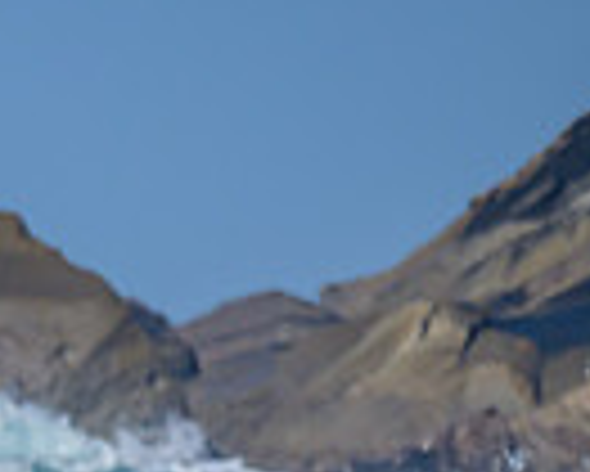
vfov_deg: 0.3
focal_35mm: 4550
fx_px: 79510
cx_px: -803
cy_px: 802
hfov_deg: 0.4
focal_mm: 800
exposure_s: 1/2000
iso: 180
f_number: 6.3
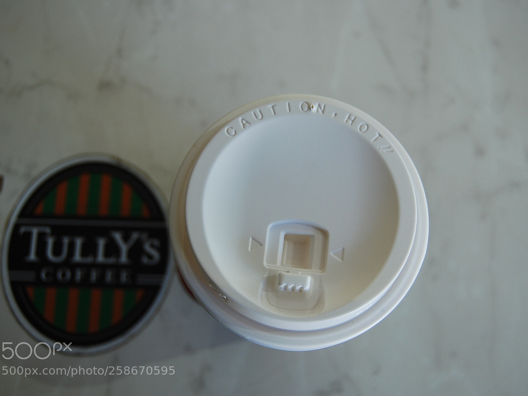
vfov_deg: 31.5
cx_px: 279
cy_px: 199
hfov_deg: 41.2
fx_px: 702
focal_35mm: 46
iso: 200
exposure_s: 1/60
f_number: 4.2
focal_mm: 28
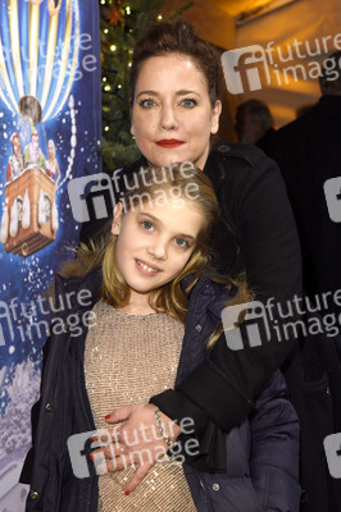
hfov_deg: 28.0
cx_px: 170
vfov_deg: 41.1
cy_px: 256
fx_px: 683
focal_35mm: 48
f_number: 5.6
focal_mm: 48
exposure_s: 1/125
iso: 800
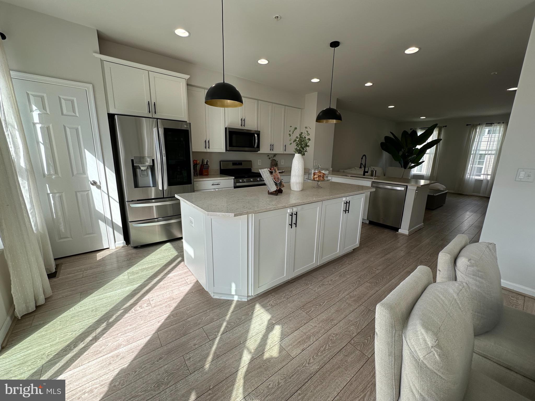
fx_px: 216
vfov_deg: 85.7
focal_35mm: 14
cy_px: 200
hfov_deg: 102.1
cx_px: 268
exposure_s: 1/231
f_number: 2.2
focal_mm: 2.22
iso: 40
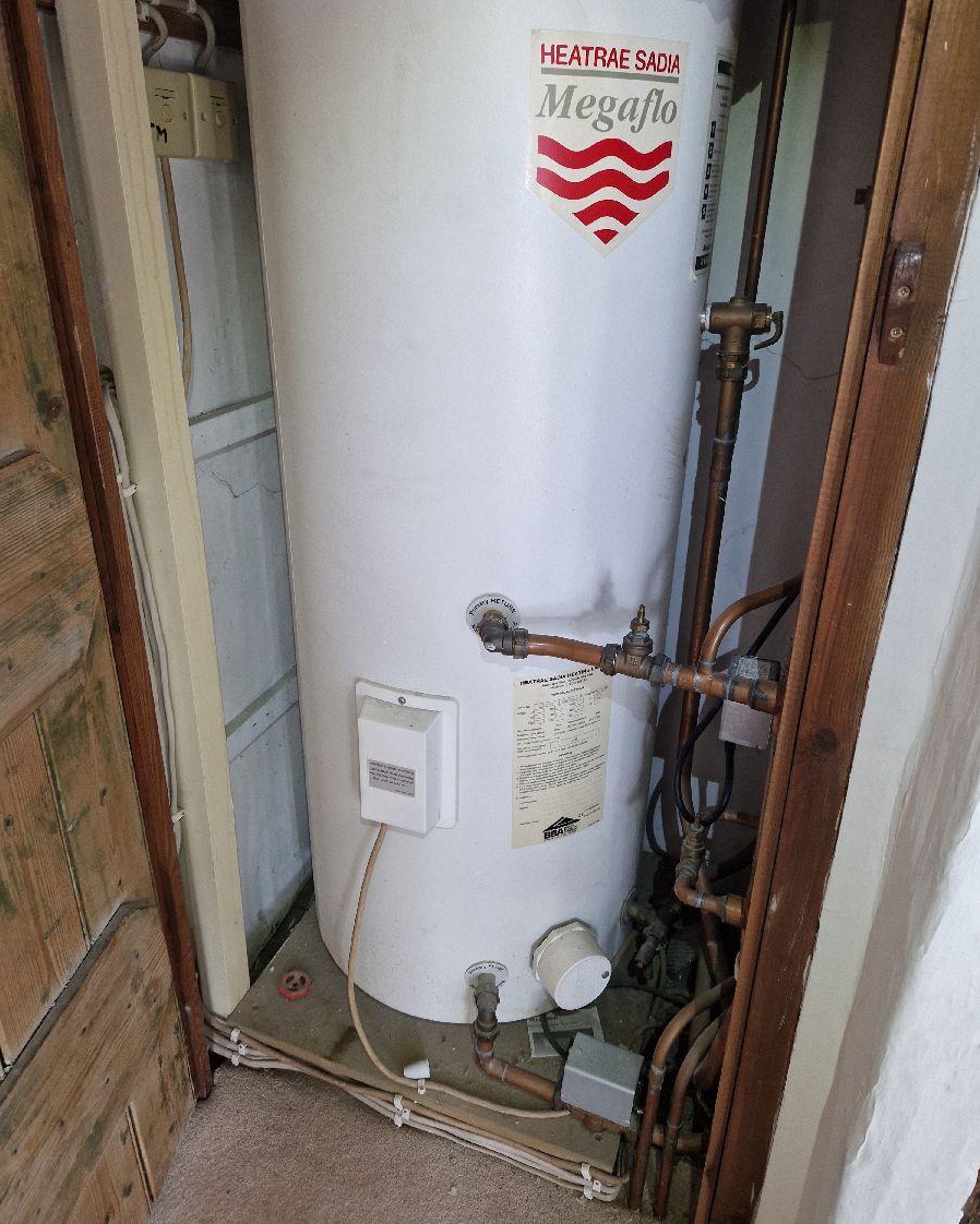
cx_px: 490
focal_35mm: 24
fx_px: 870
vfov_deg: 70.2
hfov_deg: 58.8
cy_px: 585
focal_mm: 5.4
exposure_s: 1/38
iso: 250
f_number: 1.8
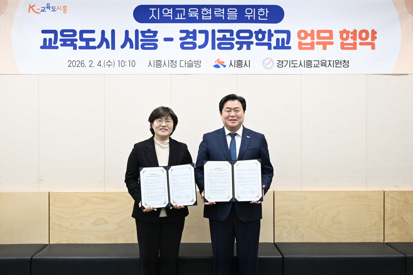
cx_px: 206
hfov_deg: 51.9
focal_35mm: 37
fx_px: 424
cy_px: 138
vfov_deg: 35.9
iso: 2500
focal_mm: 37
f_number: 4.5
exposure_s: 1/250
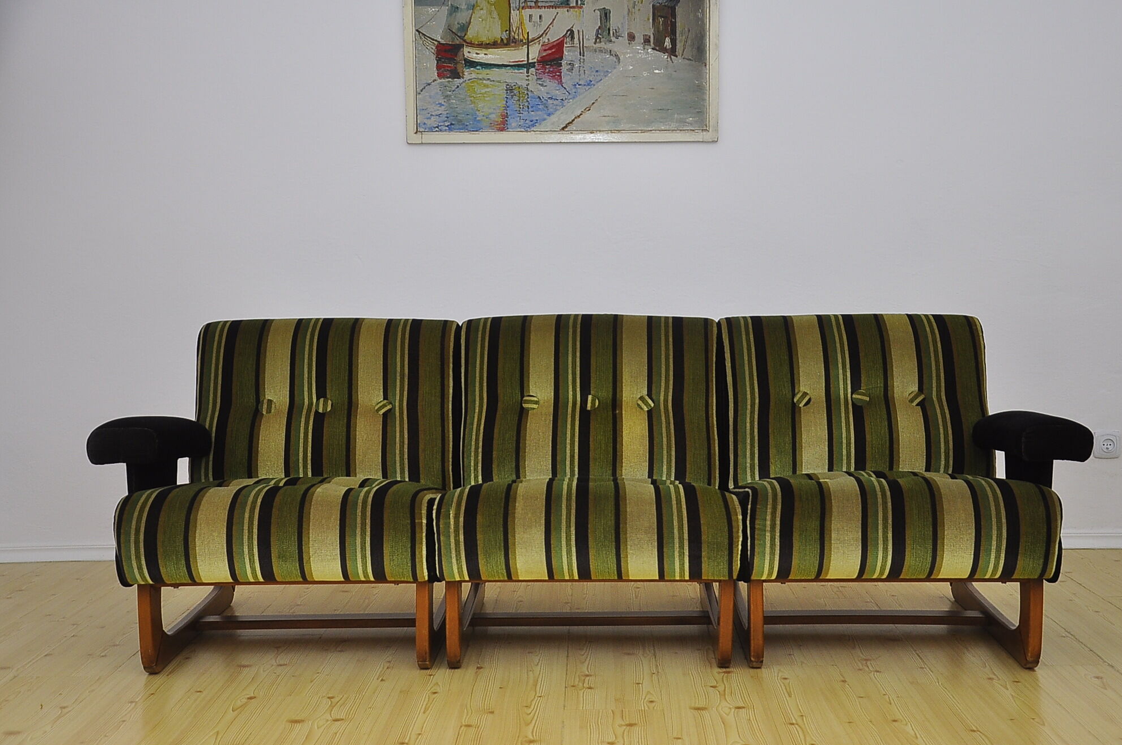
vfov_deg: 25.9
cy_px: 381
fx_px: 1619
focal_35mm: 52
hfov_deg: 38.2
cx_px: 598
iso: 400
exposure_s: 1/160
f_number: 4.2
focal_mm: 32
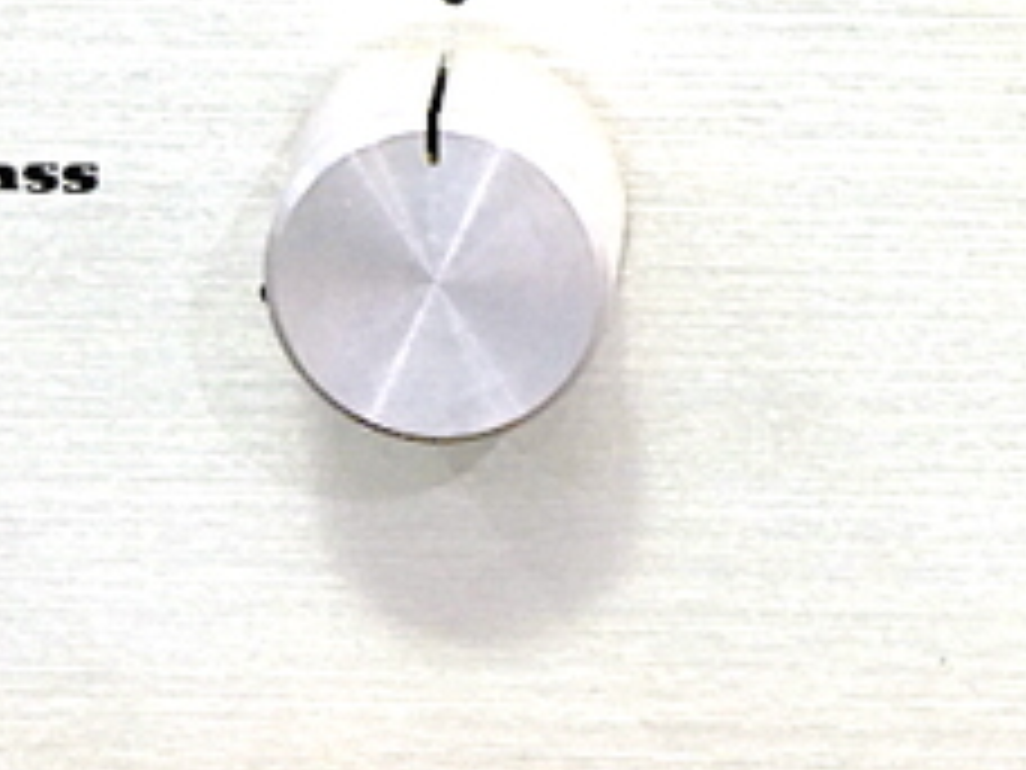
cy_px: -270
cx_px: -45
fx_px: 21459
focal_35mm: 724
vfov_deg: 2.1
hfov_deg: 2.7
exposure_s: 1/5
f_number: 6.3
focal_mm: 30.9
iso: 200
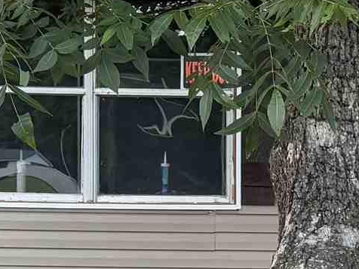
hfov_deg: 12.5
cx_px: 403
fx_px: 1607
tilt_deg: -1.0
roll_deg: -0.3
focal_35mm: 155
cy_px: 236
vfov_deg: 9.5
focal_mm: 6.76
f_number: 1.78
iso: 200
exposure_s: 1/121
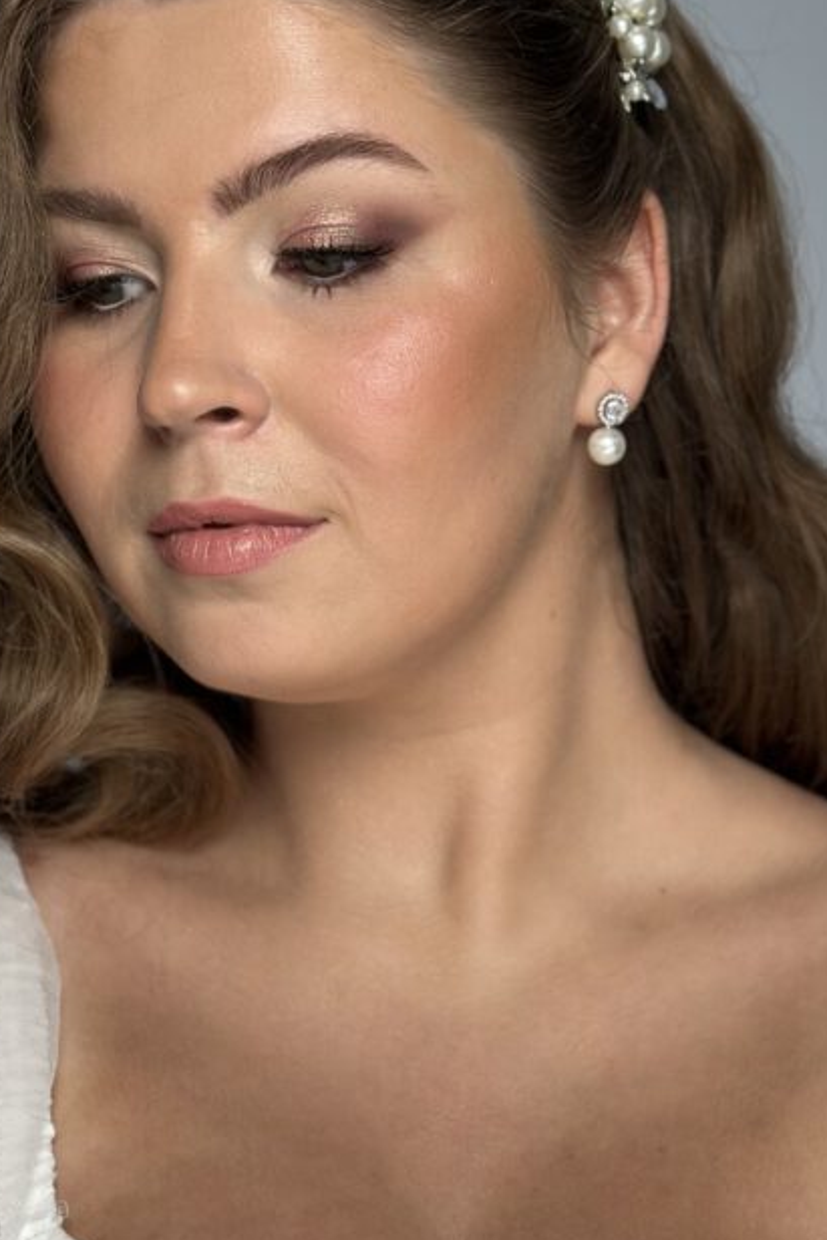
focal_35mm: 83
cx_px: 388
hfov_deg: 16.5
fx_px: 2858
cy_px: 670
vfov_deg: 24.5
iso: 80
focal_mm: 6.86
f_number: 1.78
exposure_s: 1/225
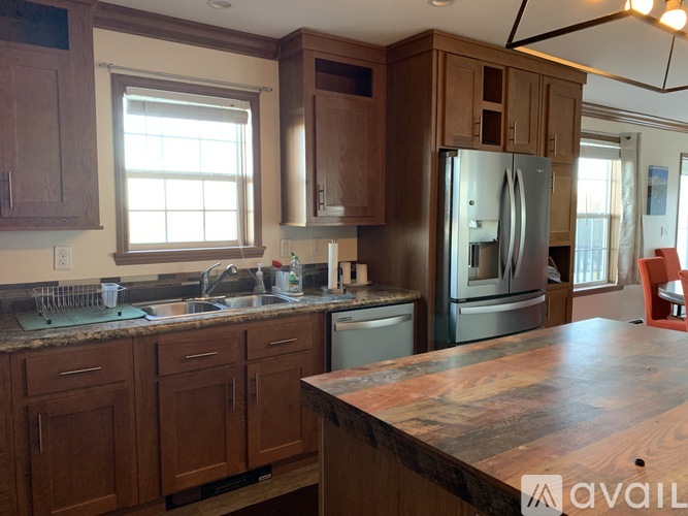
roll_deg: +0.5
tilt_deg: -5.2
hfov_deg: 67.3
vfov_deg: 53.0
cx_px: 344
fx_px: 517
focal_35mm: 26
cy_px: 258
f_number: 1.8
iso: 250
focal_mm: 4.25
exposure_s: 1/40
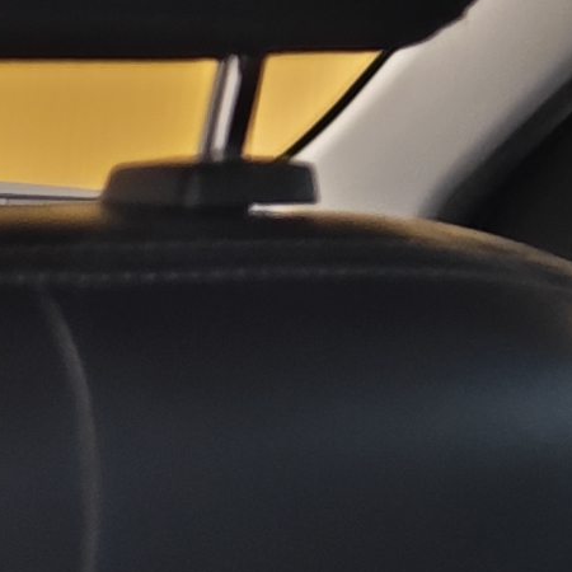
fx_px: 3459
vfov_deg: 8.6
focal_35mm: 185
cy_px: -814
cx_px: 1860
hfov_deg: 7.8
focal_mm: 8.7
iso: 1250
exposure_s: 1/44.4
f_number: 1.9
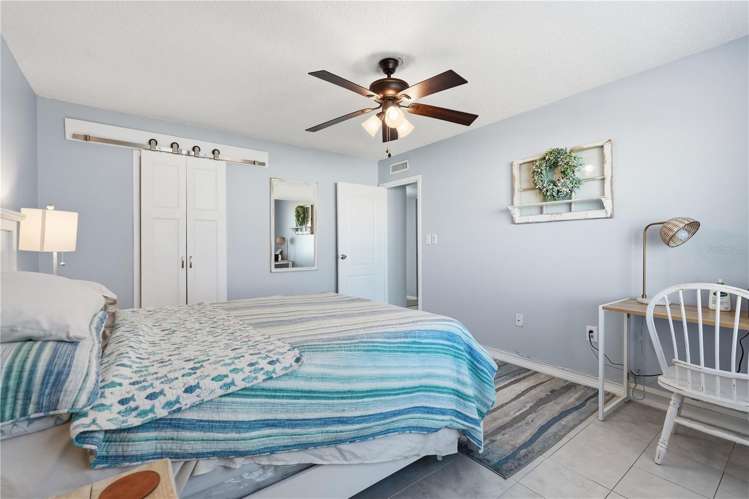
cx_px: 374
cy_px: 250
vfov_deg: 72.0
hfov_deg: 95.0
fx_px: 343
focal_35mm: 16
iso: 2000
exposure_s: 1/500
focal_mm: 16.5
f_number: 7.1
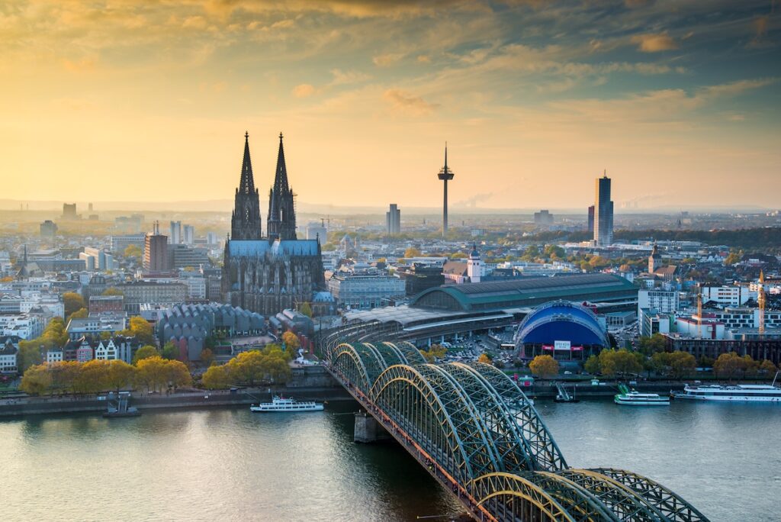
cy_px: 261
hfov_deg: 39.6
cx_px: 390
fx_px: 1085
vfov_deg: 27.0
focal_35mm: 50
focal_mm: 50
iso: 100
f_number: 8
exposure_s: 1/30
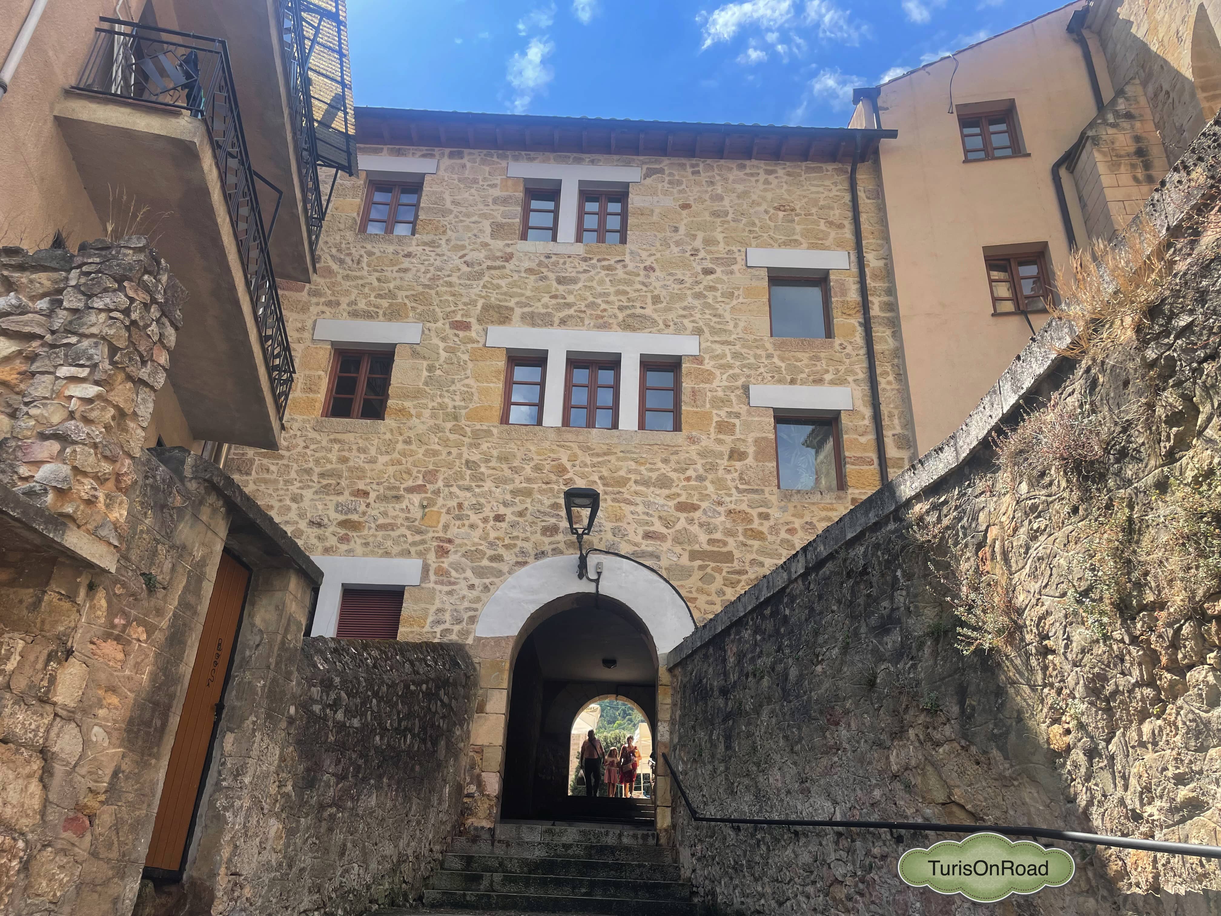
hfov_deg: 67.3
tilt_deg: +27.8
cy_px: 458
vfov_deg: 53.1
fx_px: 917
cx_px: 610
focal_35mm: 26
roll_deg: -1.8
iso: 32
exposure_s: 1/1247
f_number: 1.6
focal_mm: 4.2
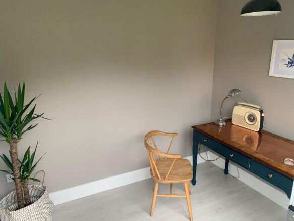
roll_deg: +1.9
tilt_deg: -14.1
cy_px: 110
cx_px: 147
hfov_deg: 67.3
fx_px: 221
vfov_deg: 53.0
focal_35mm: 26
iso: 50
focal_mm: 4.25
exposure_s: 1/121
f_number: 1.8
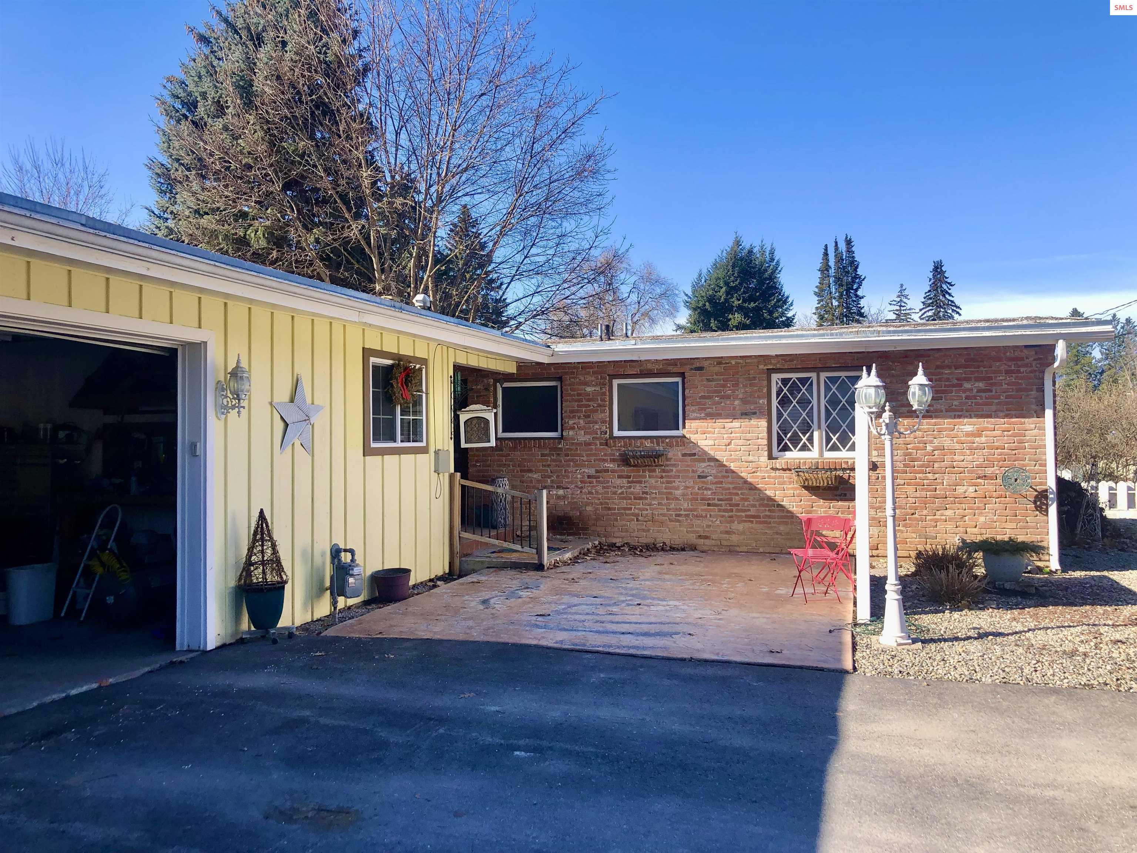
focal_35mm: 28
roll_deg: +1.3
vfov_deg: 49.7
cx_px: 568
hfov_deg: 63.4
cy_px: 426
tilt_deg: +1.2
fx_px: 920
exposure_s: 1/906
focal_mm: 3.99
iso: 20
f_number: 1.8
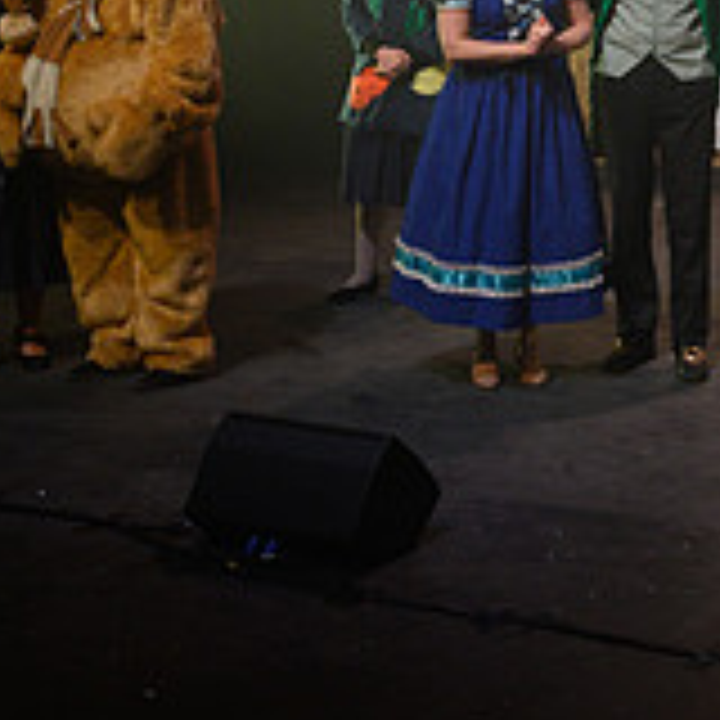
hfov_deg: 20.9
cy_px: 137
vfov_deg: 23.0
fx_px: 1741
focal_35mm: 74
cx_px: 981
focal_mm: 24
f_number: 6.3
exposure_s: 1/60
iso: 800
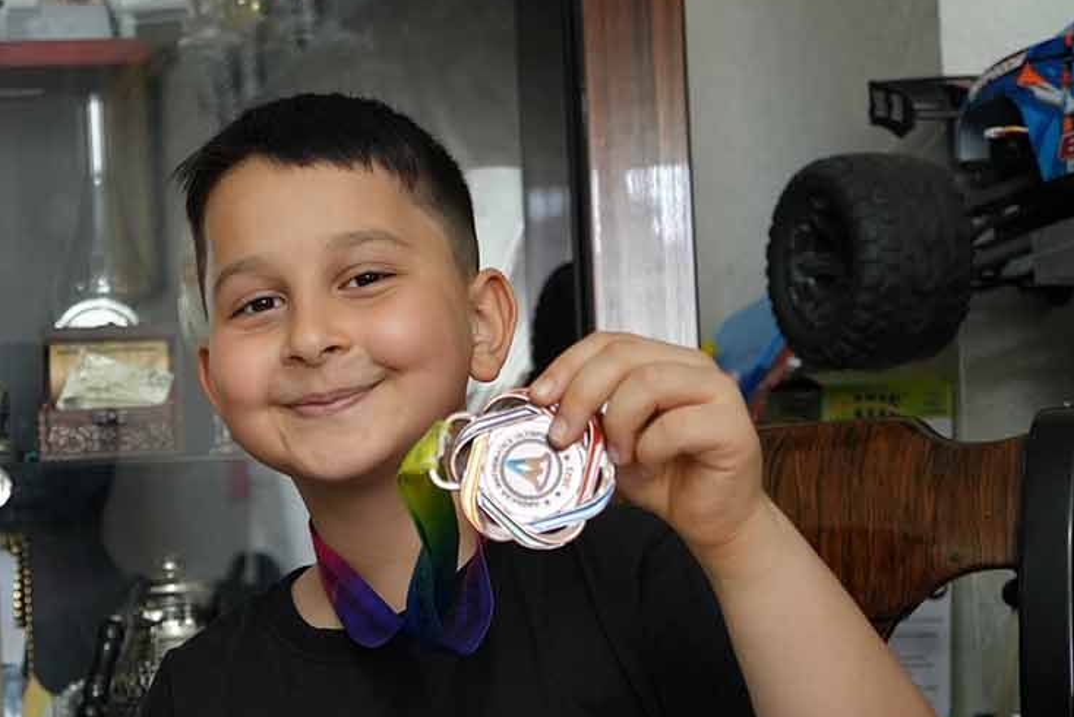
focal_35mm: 85
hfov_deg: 22.7
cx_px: -72
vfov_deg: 15.9
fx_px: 2537
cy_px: 623
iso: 2000
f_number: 4
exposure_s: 1/160
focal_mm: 39
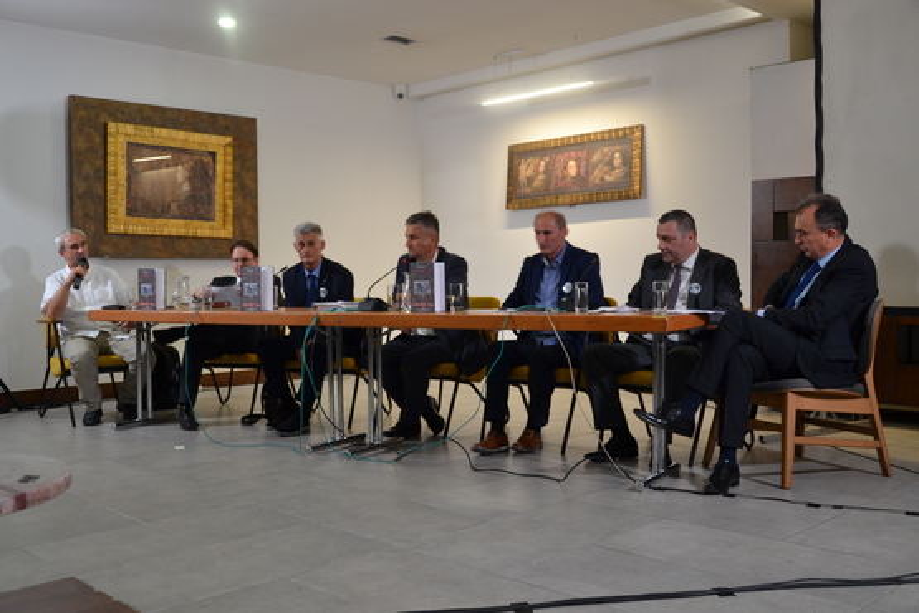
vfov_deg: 36.9
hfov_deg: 53.1
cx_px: 460
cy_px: 306
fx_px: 919
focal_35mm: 36
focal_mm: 24
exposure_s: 1/20
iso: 400
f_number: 3.8
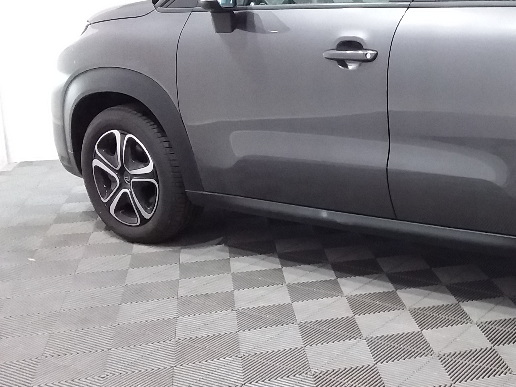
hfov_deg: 33.1
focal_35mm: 54
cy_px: 178
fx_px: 805
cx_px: 496
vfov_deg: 27.0
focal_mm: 2.91
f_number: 1.9
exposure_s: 1/25
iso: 200
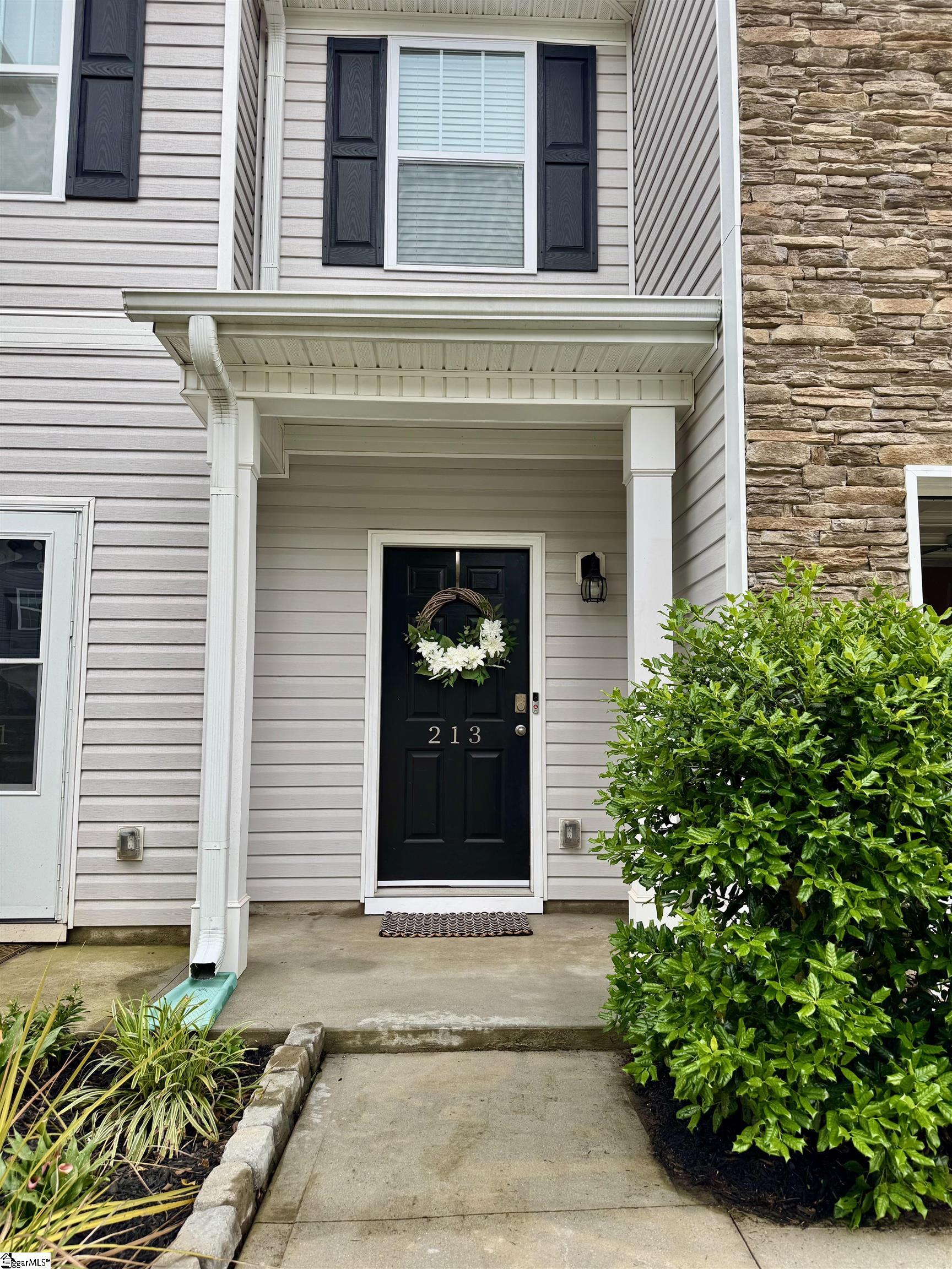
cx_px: 476
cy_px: 634
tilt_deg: +7.6
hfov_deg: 56.8
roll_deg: -0.3
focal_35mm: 24
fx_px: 880
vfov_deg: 71.6
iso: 80
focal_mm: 6.76
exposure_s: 1/323
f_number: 1.78
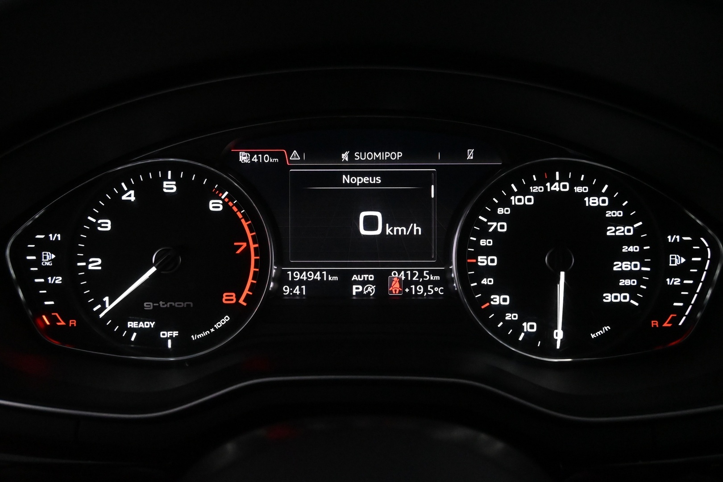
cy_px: 241
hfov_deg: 63.2
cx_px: 362
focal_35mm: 29
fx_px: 587
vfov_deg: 44.6
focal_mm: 19.5
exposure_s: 1/100
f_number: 5
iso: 6400
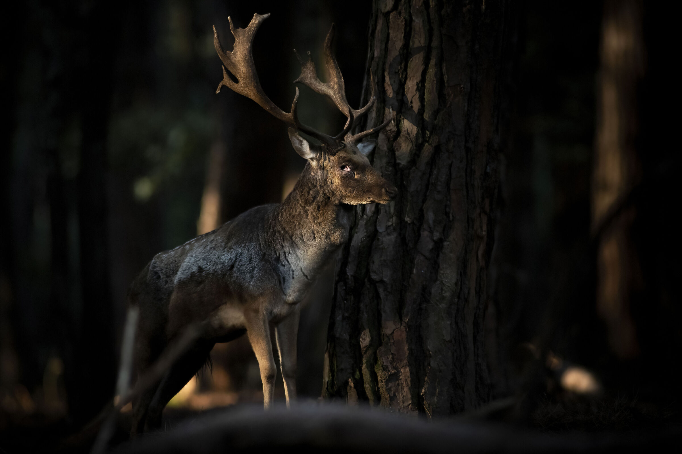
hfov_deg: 4.6
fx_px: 8524
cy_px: 227
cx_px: 341
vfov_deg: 3.1
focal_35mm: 450
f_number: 2.8
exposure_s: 1/400
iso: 2500
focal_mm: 300
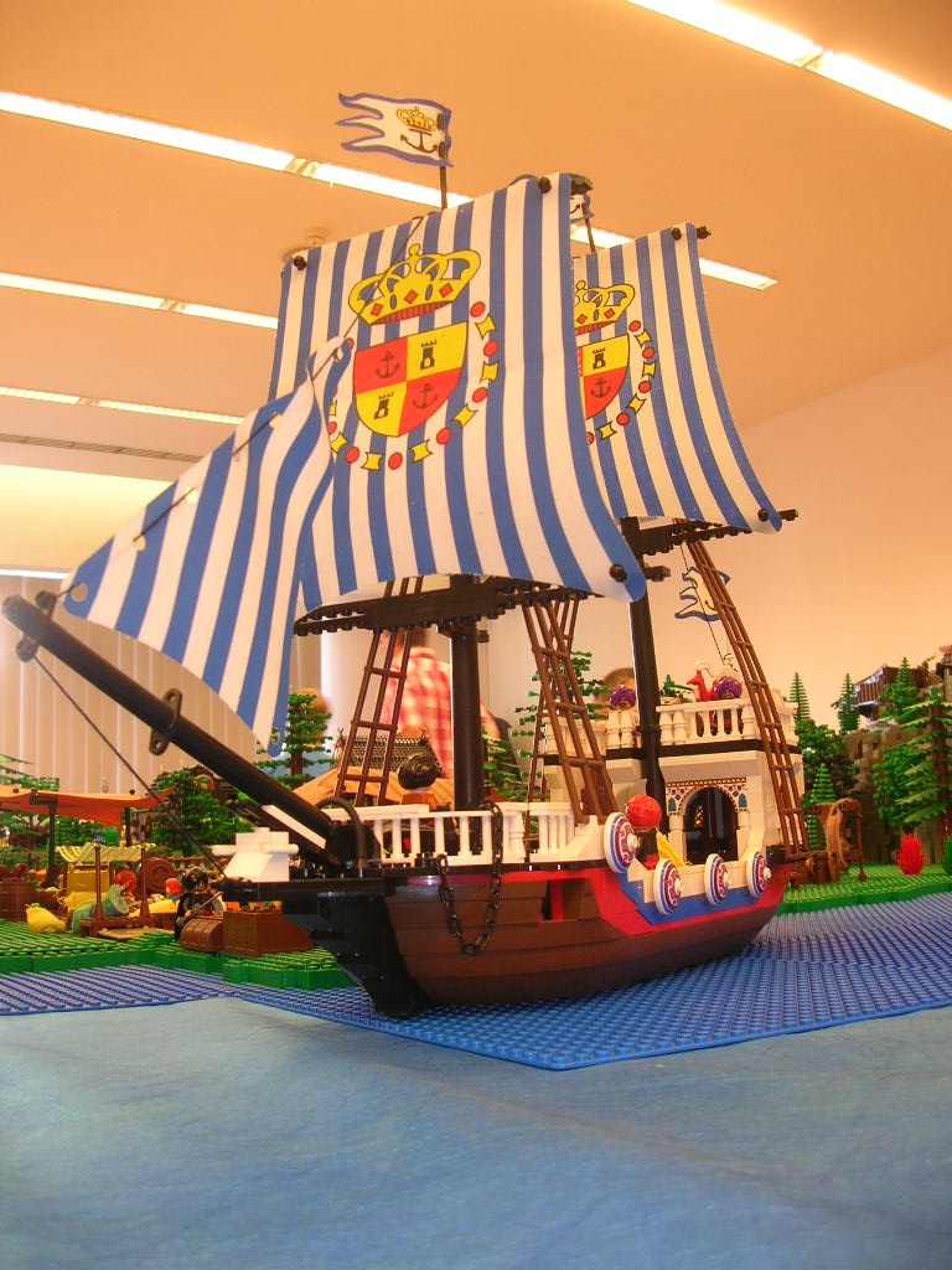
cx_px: 476
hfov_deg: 40.7
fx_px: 1283
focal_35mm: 35
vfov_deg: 52.6
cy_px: 635
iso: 50
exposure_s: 1/8.2
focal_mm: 5.8
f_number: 2.8
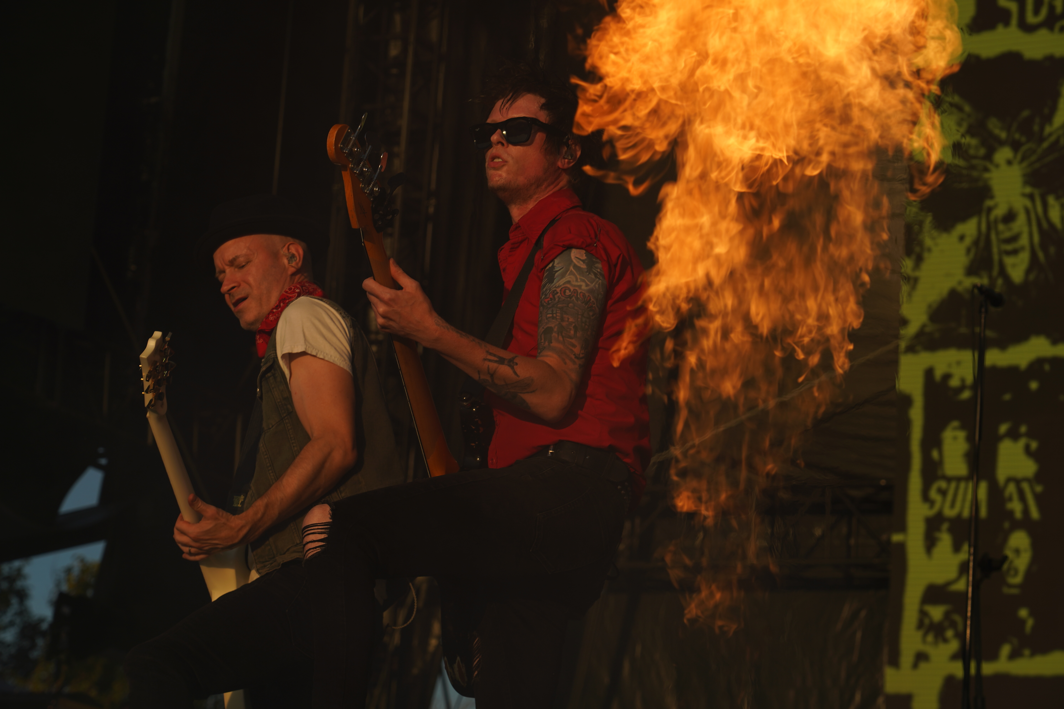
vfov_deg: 13.0
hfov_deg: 19.5
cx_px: 532
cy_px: 354
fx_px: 3103
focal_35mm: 105
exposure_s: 1/500
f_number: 8
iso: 100
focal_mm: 105
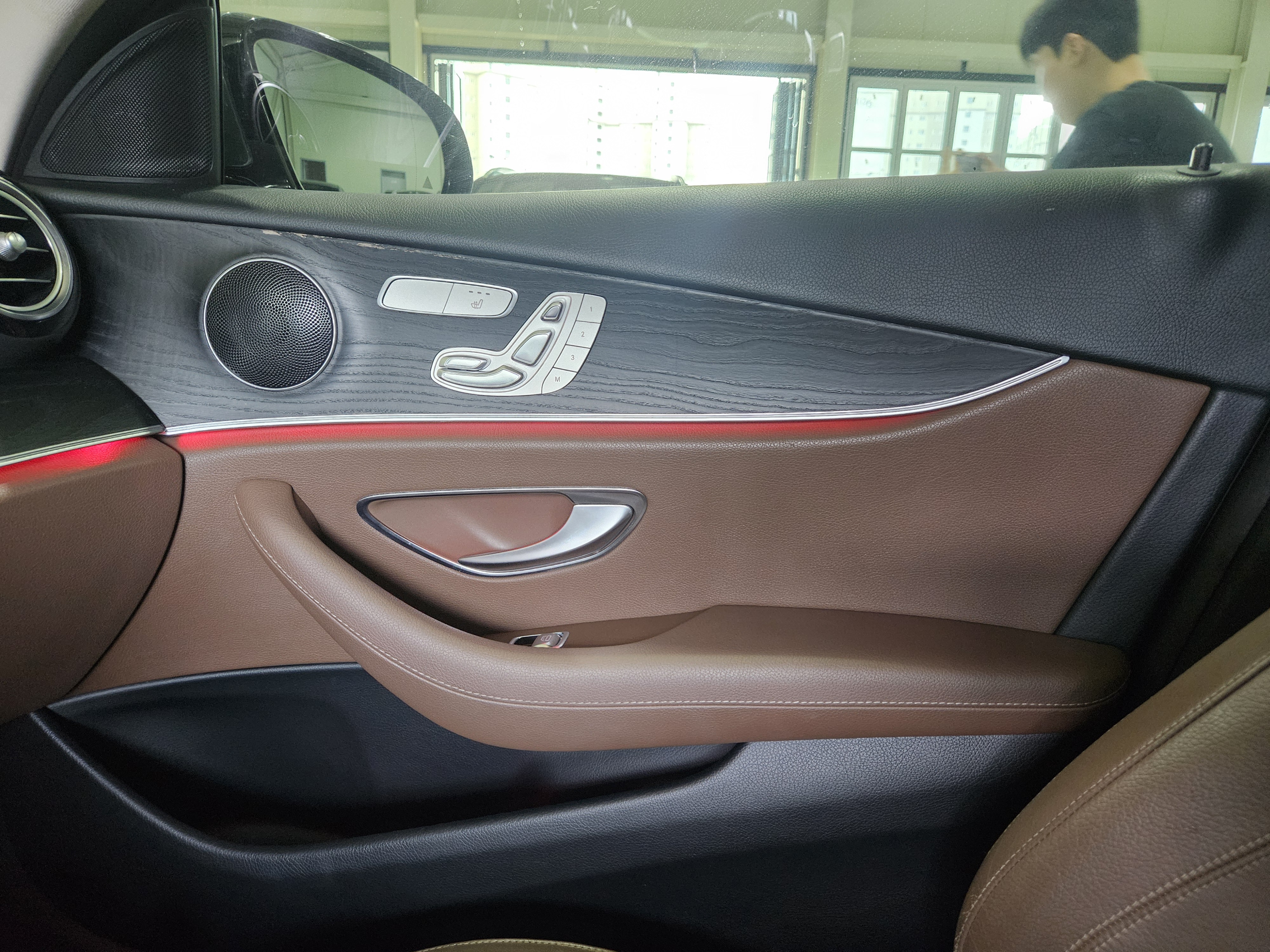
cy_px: 476
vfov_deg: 58.9
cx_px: 635
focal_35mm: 23
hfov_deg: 73.9
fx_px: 844
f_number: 1.8
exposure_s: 1/60
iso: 640
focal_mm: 5.4
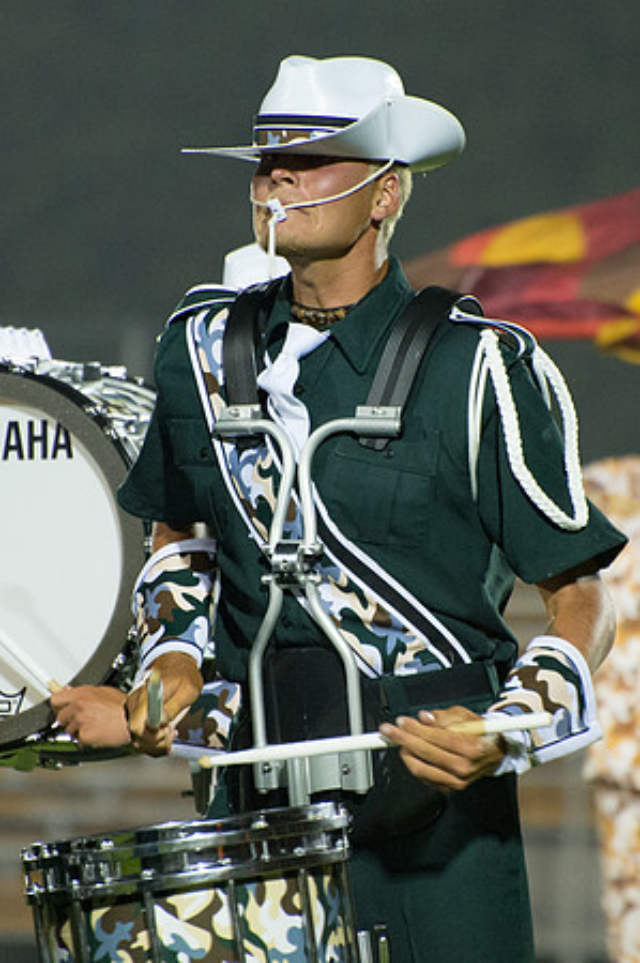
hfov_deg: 2.3
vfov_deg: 3.4
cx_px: 381
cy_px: 449
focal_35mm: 606
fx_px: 16204
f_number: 5.6
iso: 4500
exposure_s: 1/160
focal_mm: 300
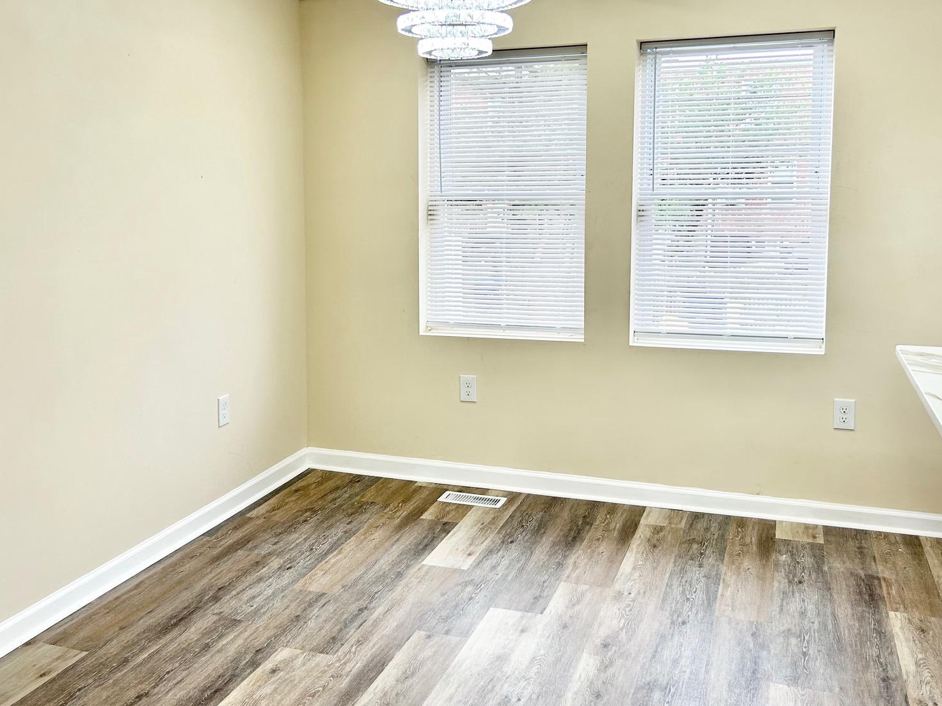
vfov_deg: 39.3
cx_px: 424
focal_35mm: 36
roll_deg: +0.4
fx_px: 980
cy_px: 252
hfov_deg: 51.3
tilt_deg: -5.2
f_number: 1.5
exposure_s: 1/120
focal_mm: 5.7
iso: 64
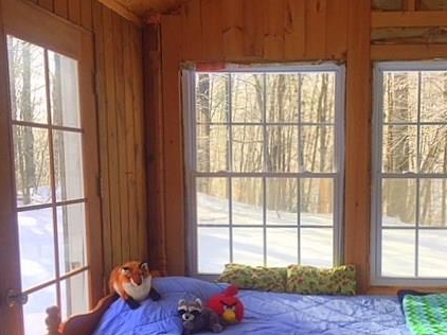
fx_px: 568
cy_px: 229
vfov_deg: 32.5
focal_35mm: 44
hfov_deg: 42.3
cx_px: 303
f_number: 2.2
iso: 32
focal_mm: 4.15
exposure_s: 1/384
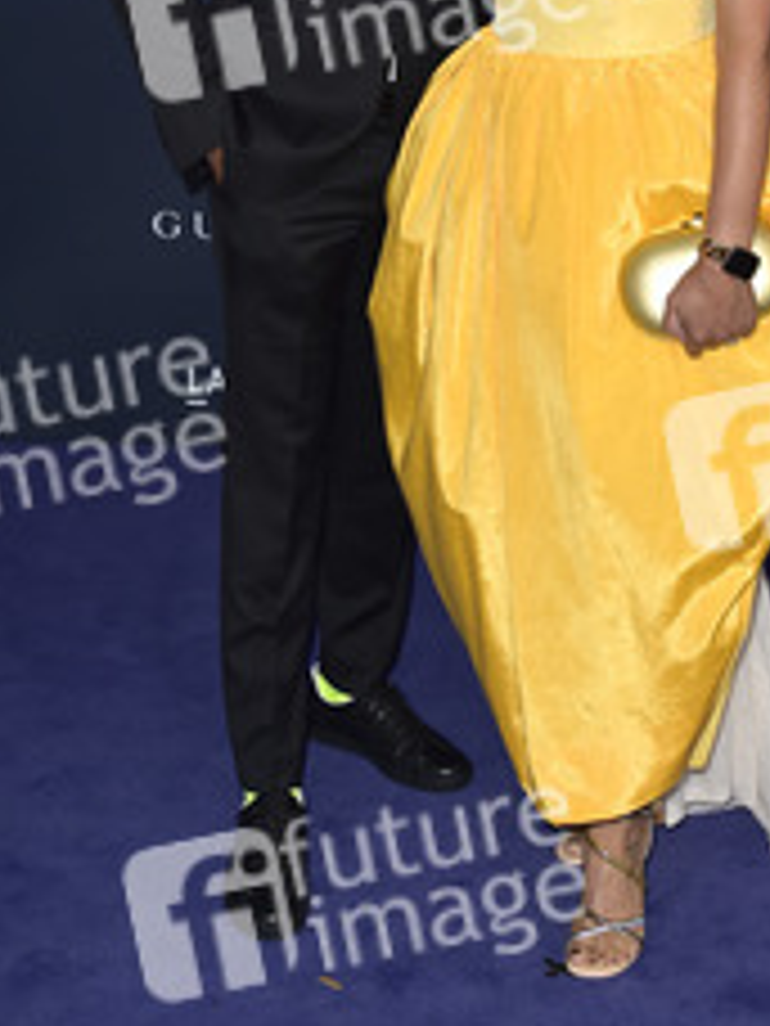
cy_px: 220
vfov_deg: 23.8
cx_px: 489
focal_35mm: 81
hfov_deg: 18.2
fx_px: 2402
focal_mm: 48
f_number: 6.3
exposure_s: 1/250
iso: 500
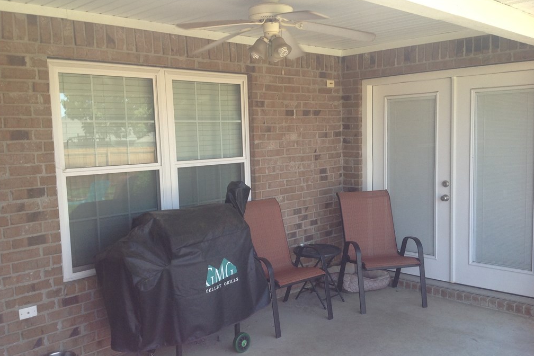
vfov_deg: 35.9
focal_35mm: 37
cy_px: 187
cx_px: 266
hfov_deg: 51.9
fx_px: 549
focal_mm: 4.28
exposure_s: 1/187
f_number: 2.4
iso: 50
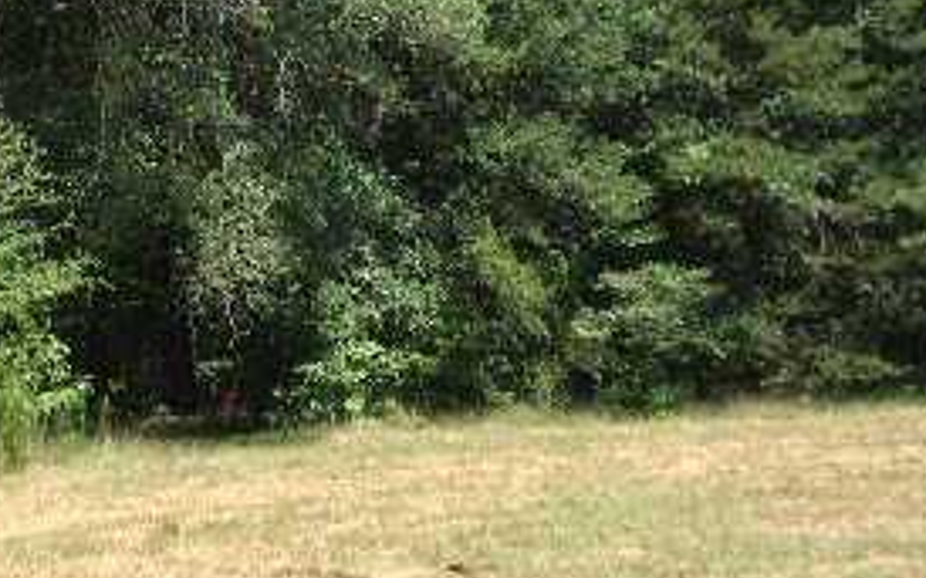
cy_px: 64
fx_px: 2371
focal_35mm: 94
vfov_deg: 13.8
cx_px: 220
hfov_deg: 21.9
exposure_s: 1/400
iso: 100
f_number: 4.3
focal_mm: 6.2
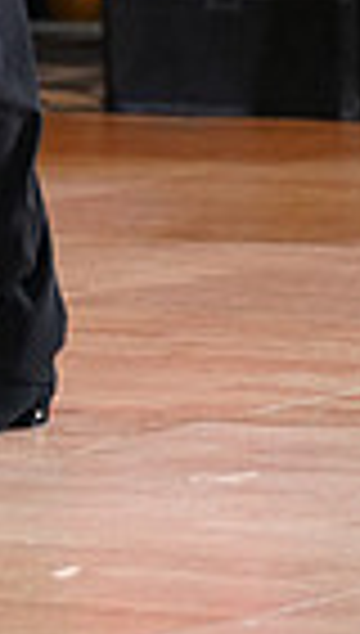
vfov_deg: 4.8
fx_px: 7536
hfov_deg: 2.7
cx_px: -362
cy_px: -342
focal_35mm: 447
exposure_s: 1/320
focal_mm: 104
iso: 2500
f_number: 2.8
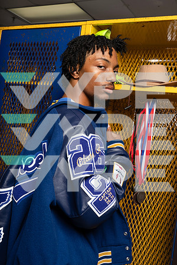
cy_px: 132
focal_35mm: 39
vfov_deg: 49.6
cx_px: 88
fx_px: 288
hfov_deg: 34.2
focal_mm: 39
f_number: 8
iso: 125
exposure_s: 1/250
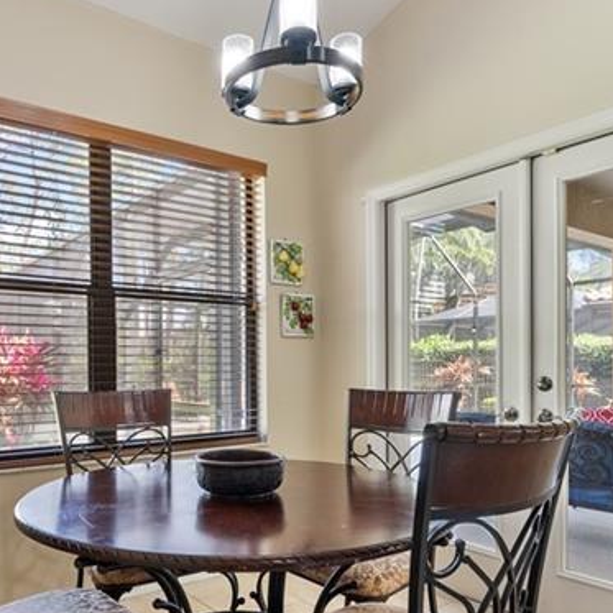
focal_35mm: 28
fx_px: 561
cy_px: 364
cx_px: 224
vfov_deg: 56.9
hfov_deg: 56.5
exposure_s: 1/1.67
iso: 200
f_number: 9
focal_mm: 12
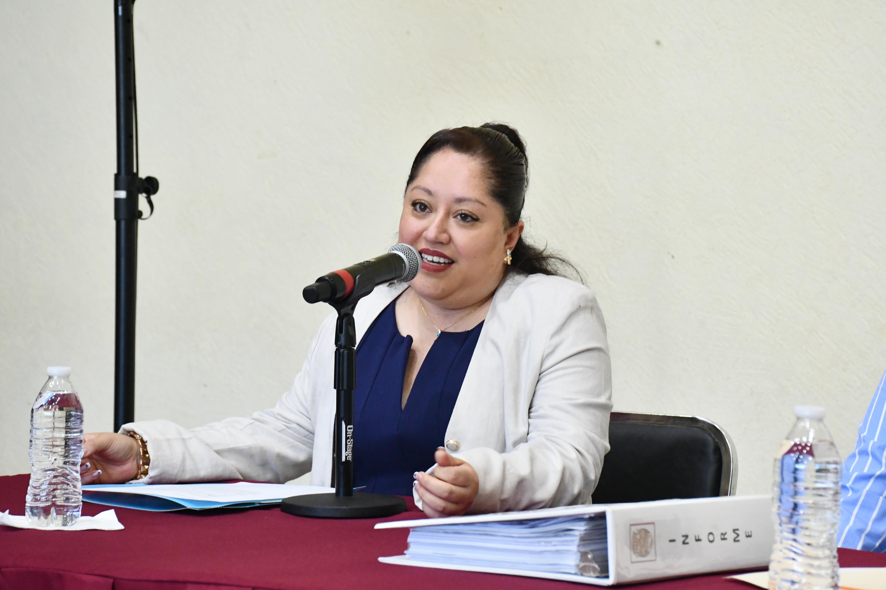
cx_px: 443
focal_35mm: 84
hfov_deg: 24.2
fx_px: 2067
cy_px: 295
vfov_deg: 16.3
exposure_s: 1/60
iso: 4000
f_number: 7.1
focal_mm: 56
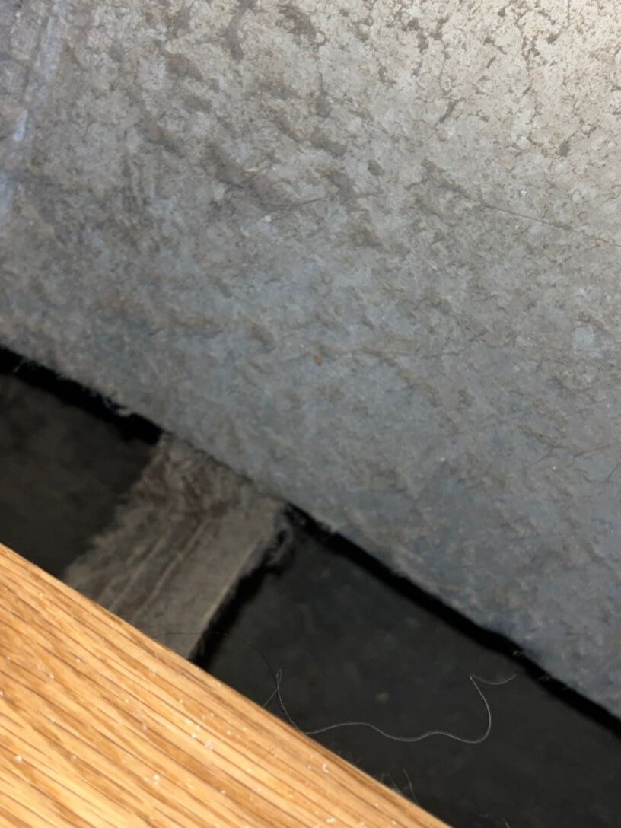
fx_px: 694
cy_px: 414
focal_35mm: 29
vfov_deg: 61.7
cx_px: 310
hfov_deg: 48.2
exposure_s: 1/120
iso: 32
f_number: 2.2
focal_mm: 4.2
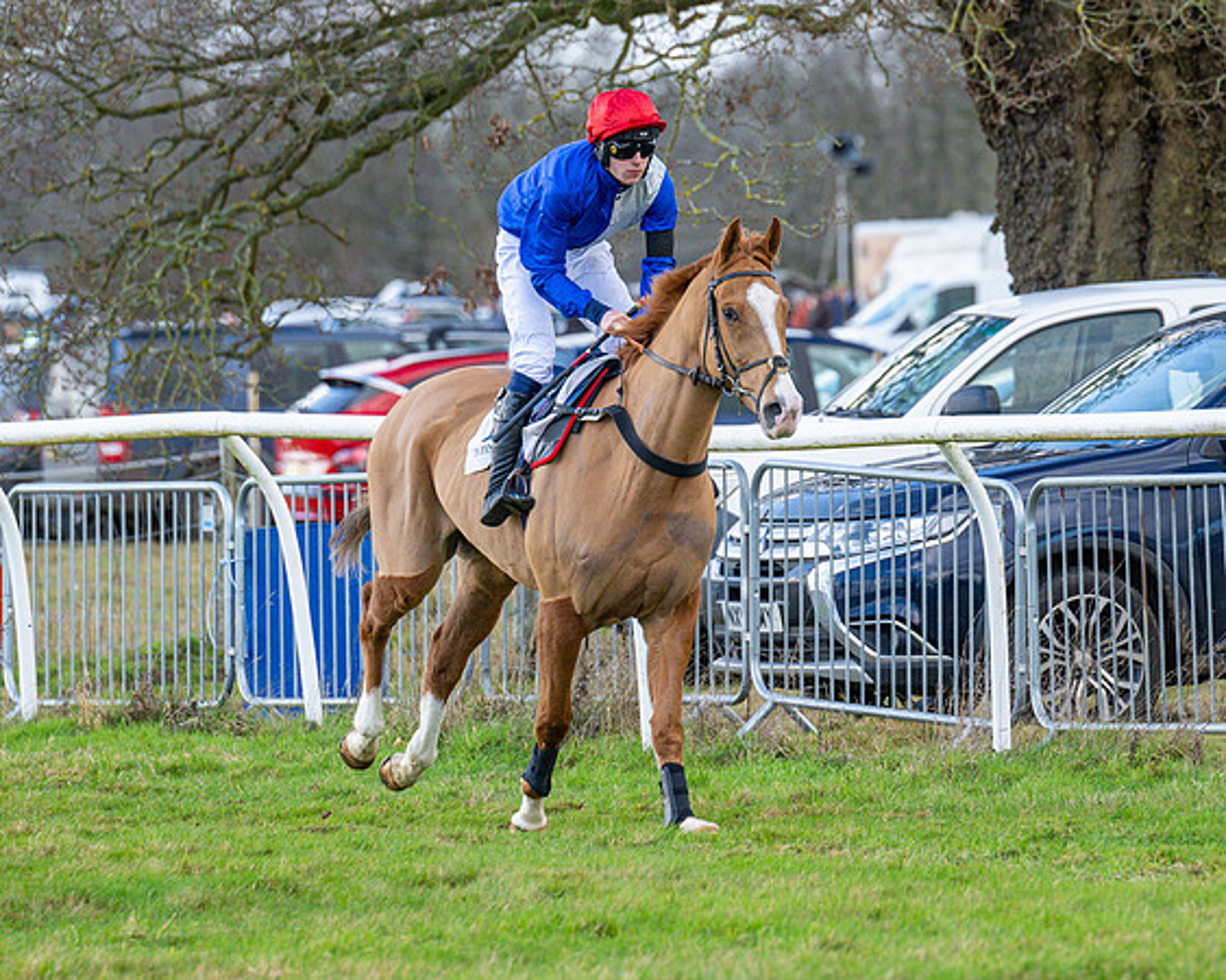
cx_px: 766
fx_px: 15748
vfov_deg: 3.6
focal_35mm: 434
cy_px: 403
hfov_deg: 4.5
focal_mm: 200
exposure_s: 1/1000
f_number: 4
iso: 500
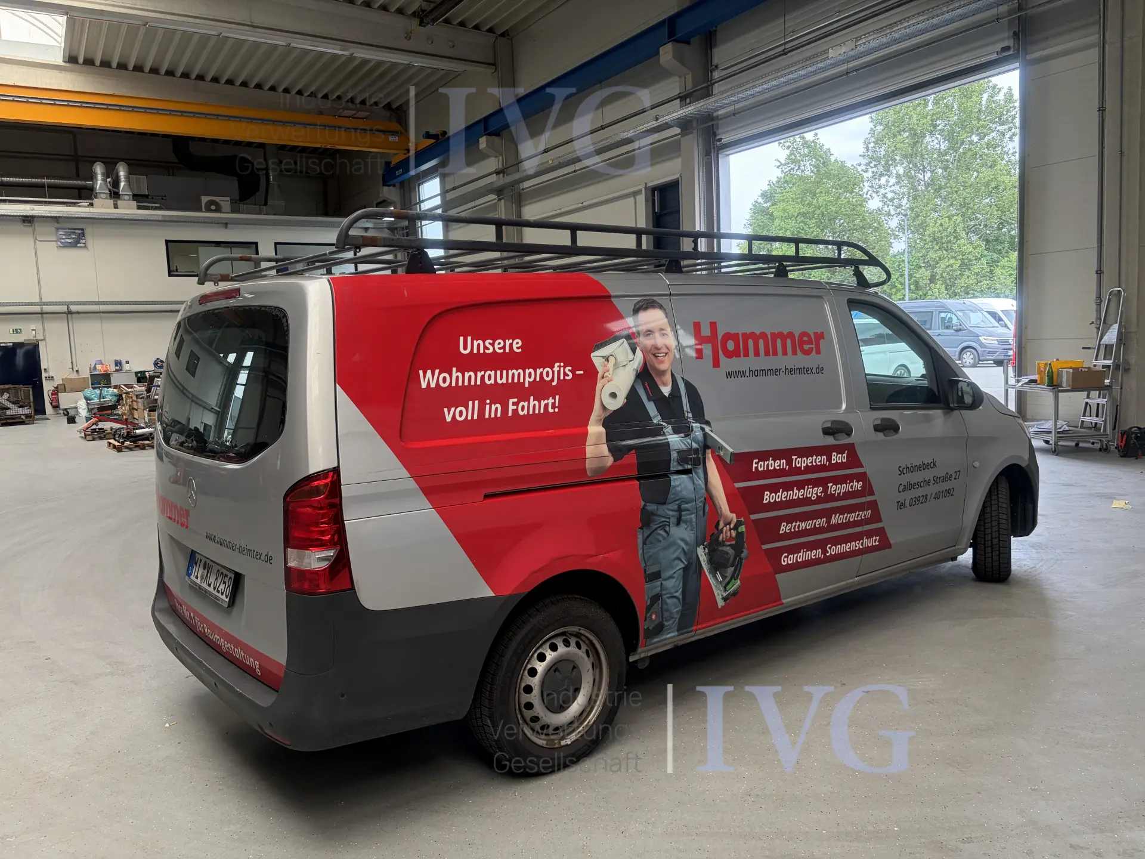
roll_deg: +2.9
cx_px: 572
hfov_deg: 67.3
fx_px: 860
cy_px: 430
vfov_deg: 53.1
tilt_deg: -4.3
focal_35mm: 26
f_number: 1.6
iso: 80
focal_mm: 5.96
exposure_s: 1/209
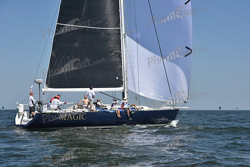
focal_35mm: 70
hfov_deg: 28.8
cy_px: 84
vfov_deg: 19.5
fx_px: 486
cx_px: 125
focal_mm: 70
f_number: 9
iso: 250
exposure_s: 1/1250
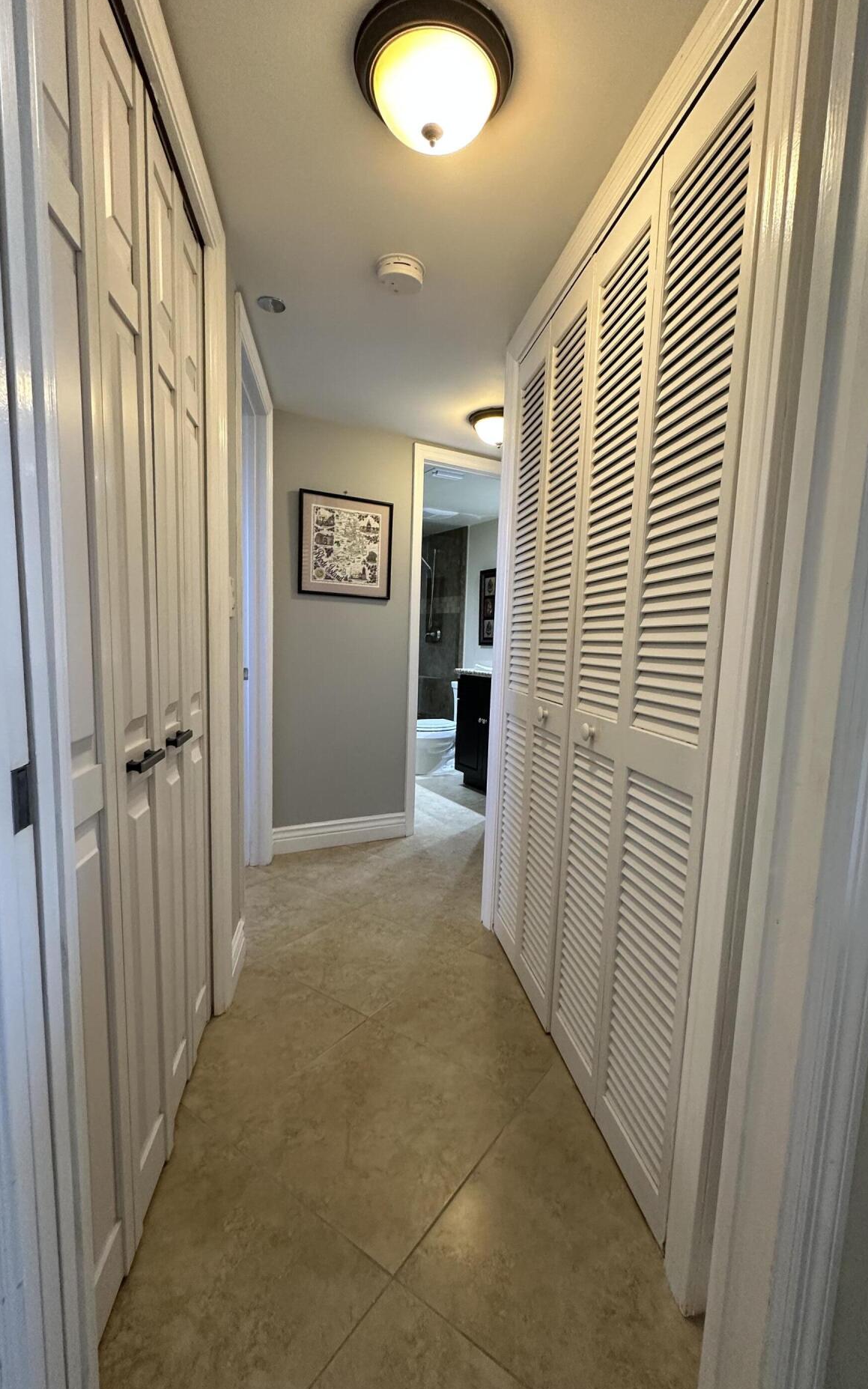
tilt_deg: -6.4
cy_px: 716
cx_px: 440
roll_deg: -2.6
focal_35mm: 16
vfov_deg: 97.8
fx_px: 606
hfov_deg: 71.2
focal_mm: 2.22
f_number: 2.2
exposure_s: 1/60
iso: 250
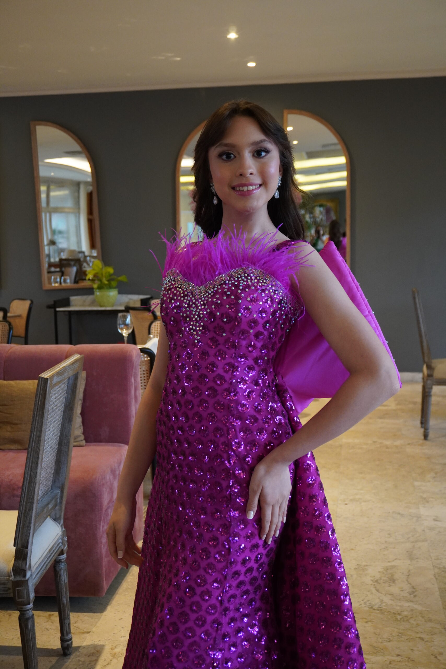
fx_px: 808
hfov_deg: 30.9
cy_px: 334
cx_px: 223
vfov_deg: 45.0
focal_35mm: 44
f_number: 5
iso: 1600
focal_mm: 29
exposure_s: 1/40
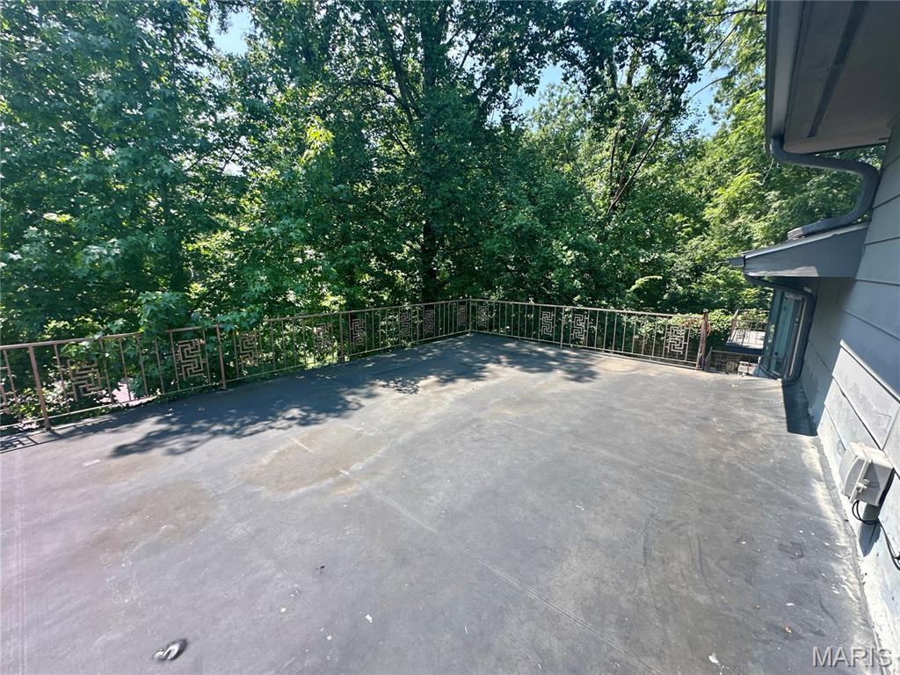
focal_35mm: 14
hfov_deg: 102.1
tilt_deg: -9.2
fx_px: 364
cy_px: 338
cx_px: 450
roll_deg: -1.8
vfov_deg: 85.7
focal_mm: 2.22
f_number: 2.2
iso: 40
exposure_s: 1/348
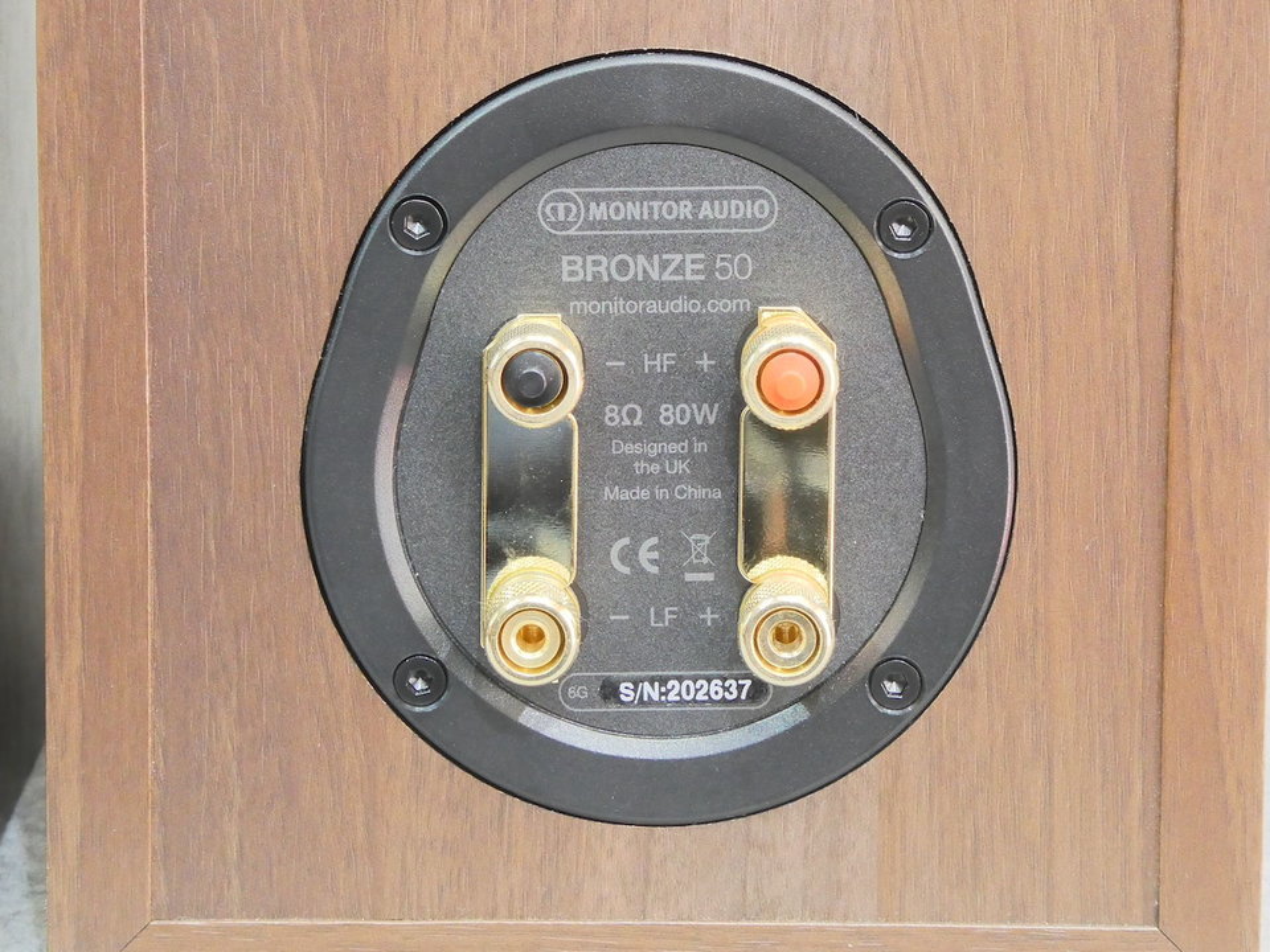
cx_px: 635
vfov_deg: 12.0
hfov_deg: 15.9
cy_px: 476
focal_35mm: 124
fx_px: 4549
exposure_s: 1/13
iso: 1600
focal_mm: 22.3
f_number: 5.6
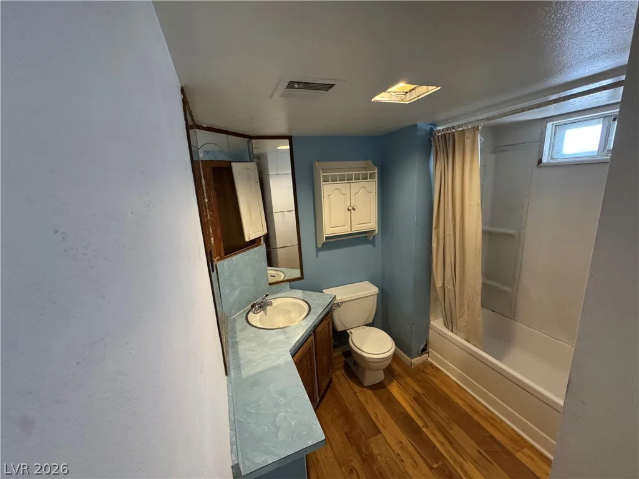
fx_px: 258
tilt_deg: -13.9
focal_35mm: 14
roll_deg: +3.2
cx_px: 320
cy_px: 240
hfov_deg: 102.1
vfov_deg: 85.7
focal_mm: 2.22
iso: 500
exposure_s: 1/60
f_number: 2.2
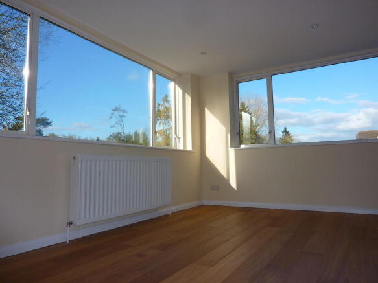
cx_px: 189
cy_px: 142
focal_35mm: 25
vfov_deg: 54.9
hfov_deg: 69.4
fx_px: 273
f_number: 4
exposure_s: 1/400
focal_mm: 4.1
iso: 100
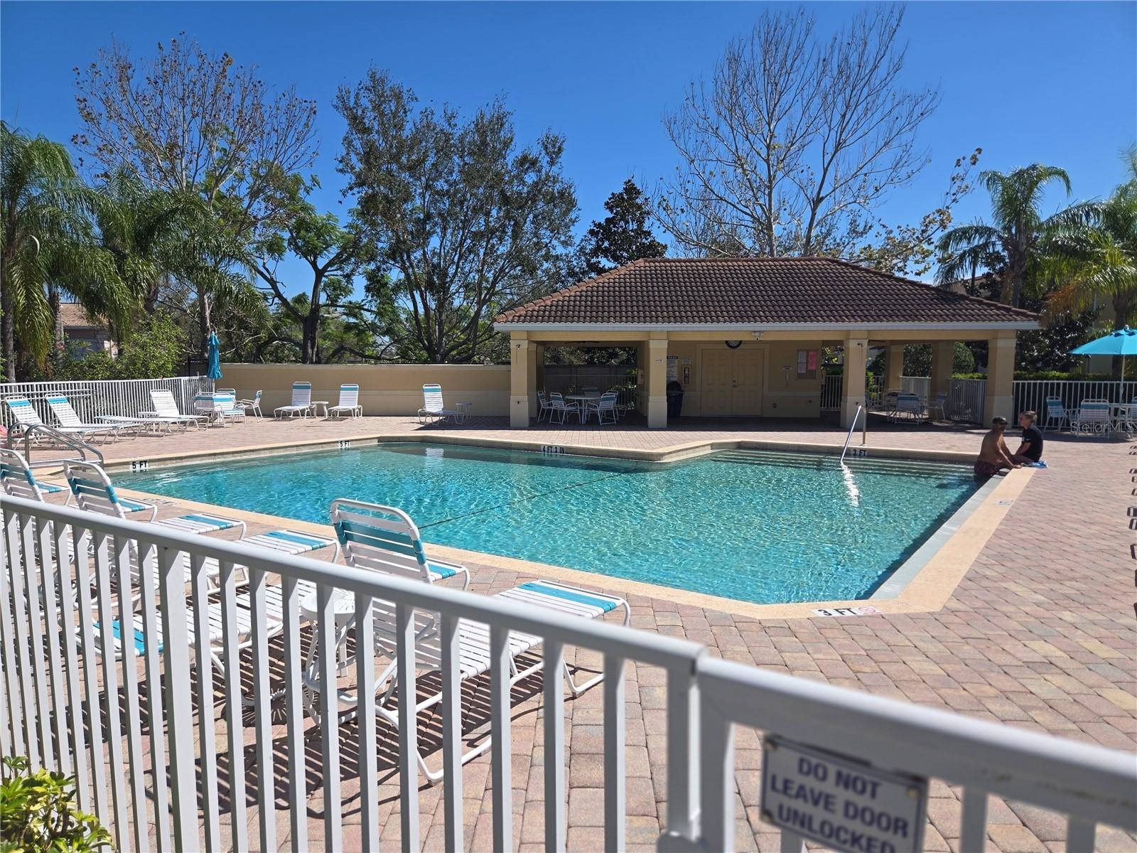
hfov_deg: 73.9
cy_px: 426
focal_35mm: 23
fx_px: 755
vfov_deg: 58.9
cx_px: 568
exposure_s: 1/2921
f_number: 1.8
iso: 25
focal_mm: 5.4
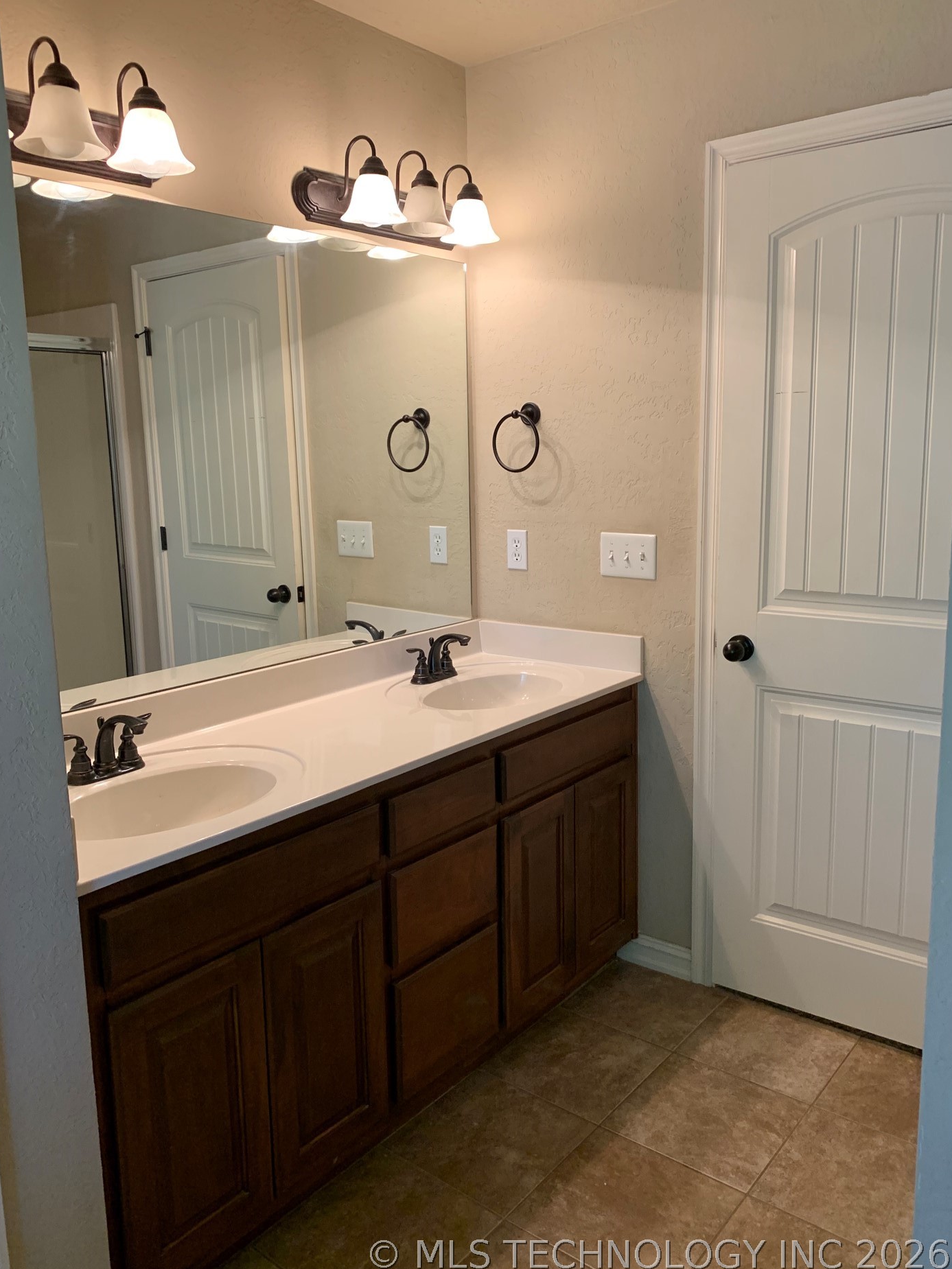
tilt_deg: -9.0
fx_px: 990
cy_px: 626
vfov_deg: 65.3
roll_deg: +1.7
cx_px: 465
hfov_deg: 51.4
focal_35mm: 27
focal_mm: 4.25
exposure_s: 1/60
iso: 125
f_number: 1.8
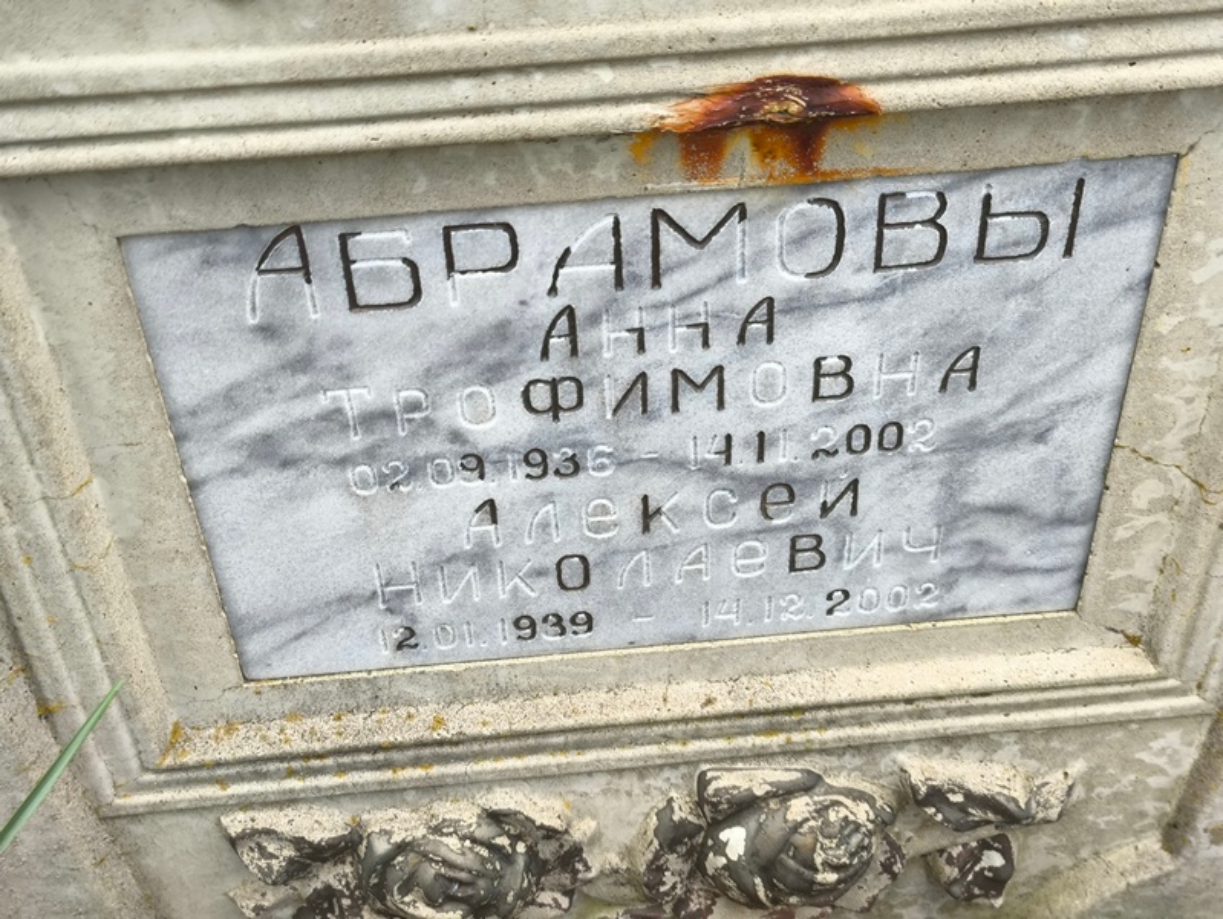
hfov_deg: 38.2
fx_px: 1767
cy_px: 460
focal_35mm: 50
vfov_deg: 29.1
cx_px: 612
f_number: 1.7
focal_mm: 4.71
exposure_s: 1/60
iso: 64
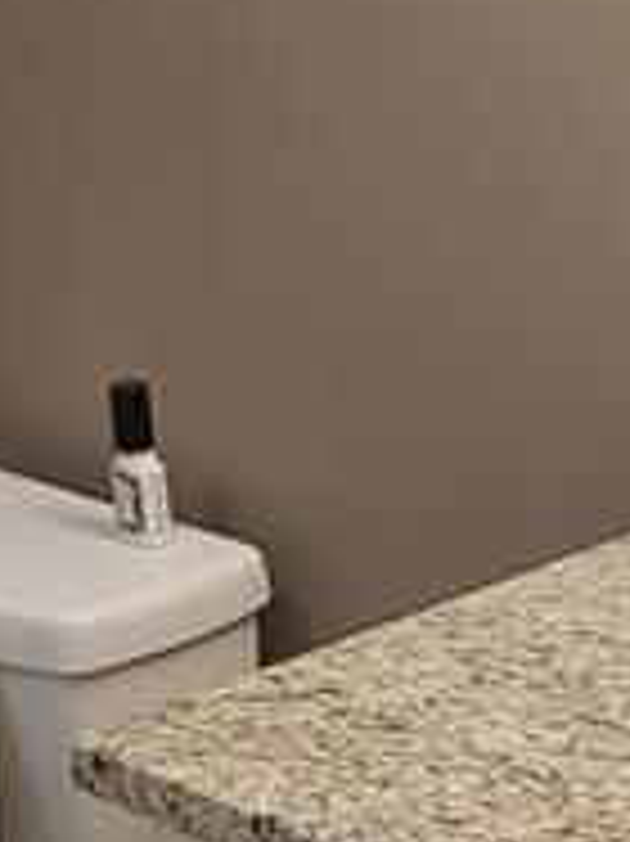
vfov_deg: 18.2
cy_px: 725
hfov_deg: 13.8
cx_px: 382
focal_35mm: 107
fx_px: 2599
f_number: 1.8
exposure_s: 1/60
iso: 150
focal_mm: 4.36
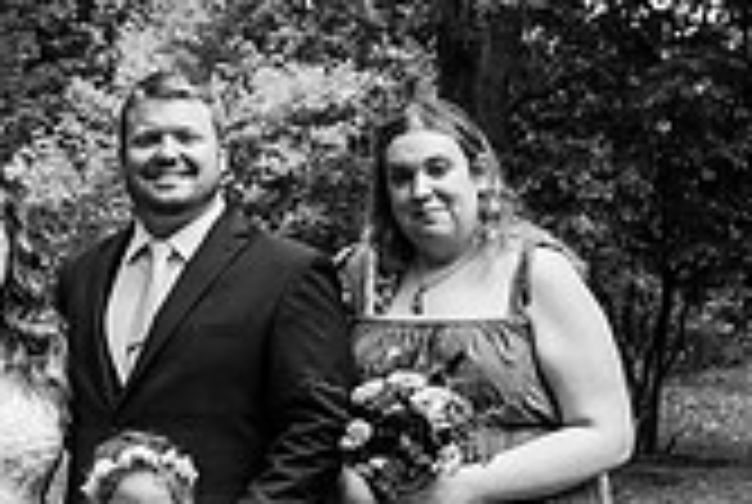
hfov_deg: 19.1
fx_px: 2176
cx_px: 32
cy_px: 349
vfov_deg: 13.2
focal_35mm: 104
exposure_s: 1/400
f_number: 5
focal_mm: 30
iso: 200
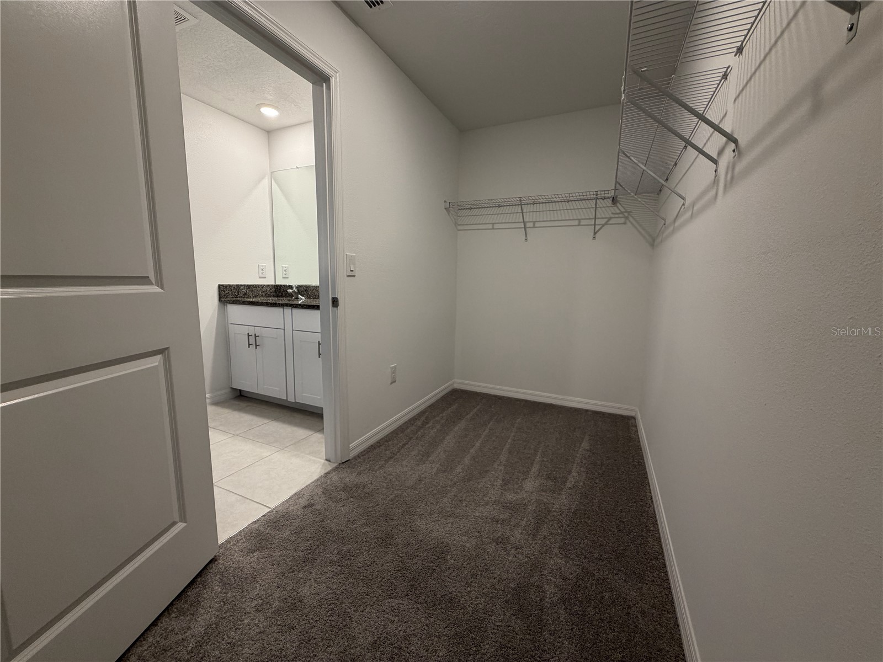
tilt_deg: -8.2
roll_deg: -0.3
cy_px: 331
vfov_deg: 85.7
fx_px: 357
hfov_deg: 102.1
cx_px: 442
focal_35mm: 14
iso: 160
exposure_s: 1/60
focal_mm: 2.22
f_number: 2.2
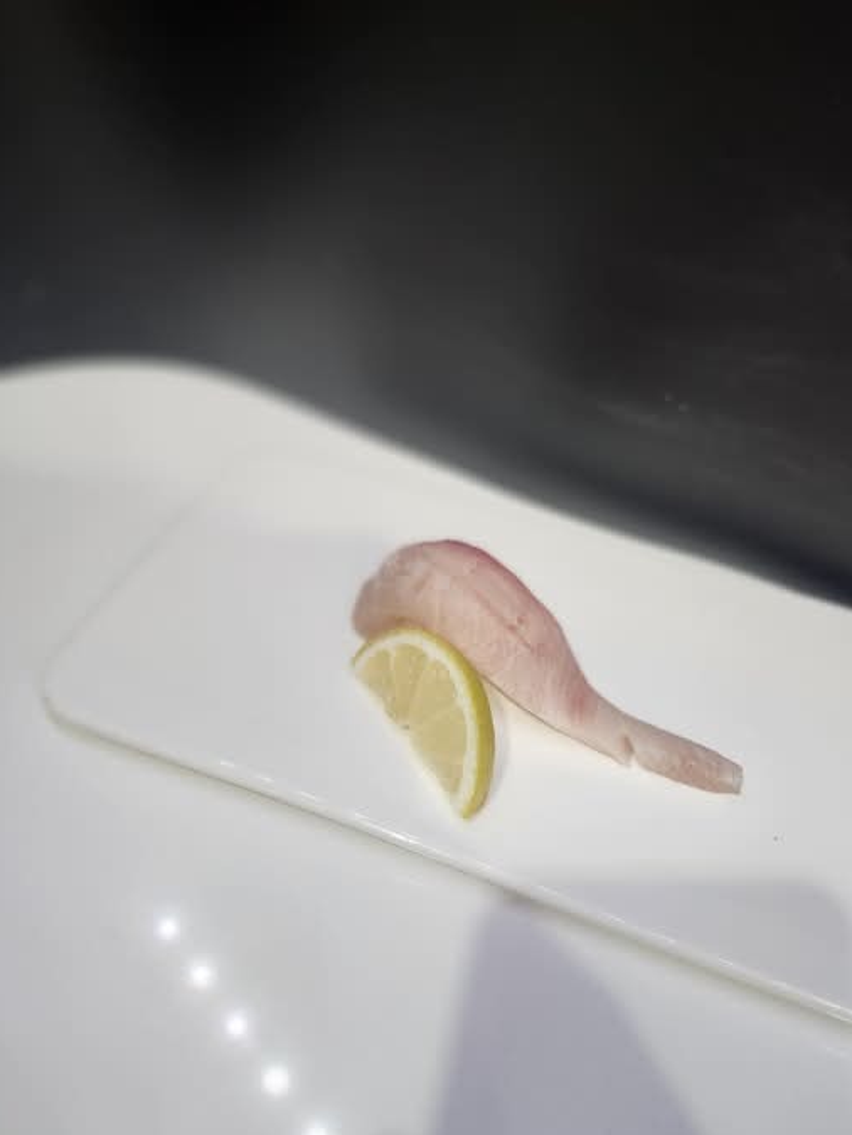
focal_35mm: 25
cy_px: 560
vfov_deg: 69.4
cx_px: 455
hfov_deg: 54.9
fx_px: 820
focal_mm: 5.54
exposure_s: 1/100
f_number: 1.8
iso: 500
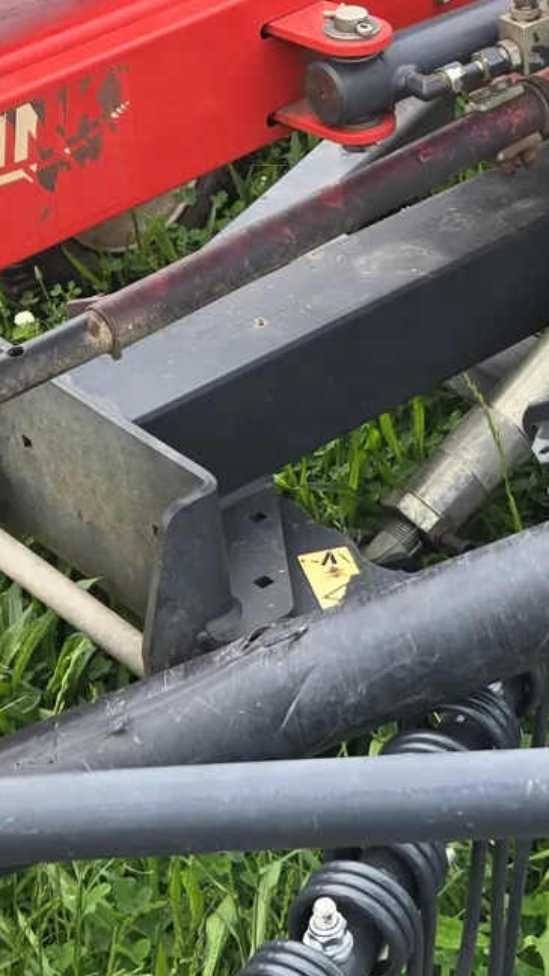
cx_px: 421
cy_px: 431
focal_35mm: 93
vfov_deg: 22.9
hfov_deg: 13.0
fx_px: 2406
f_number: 1.8
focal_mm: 5.4
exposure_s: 1/606
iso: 25
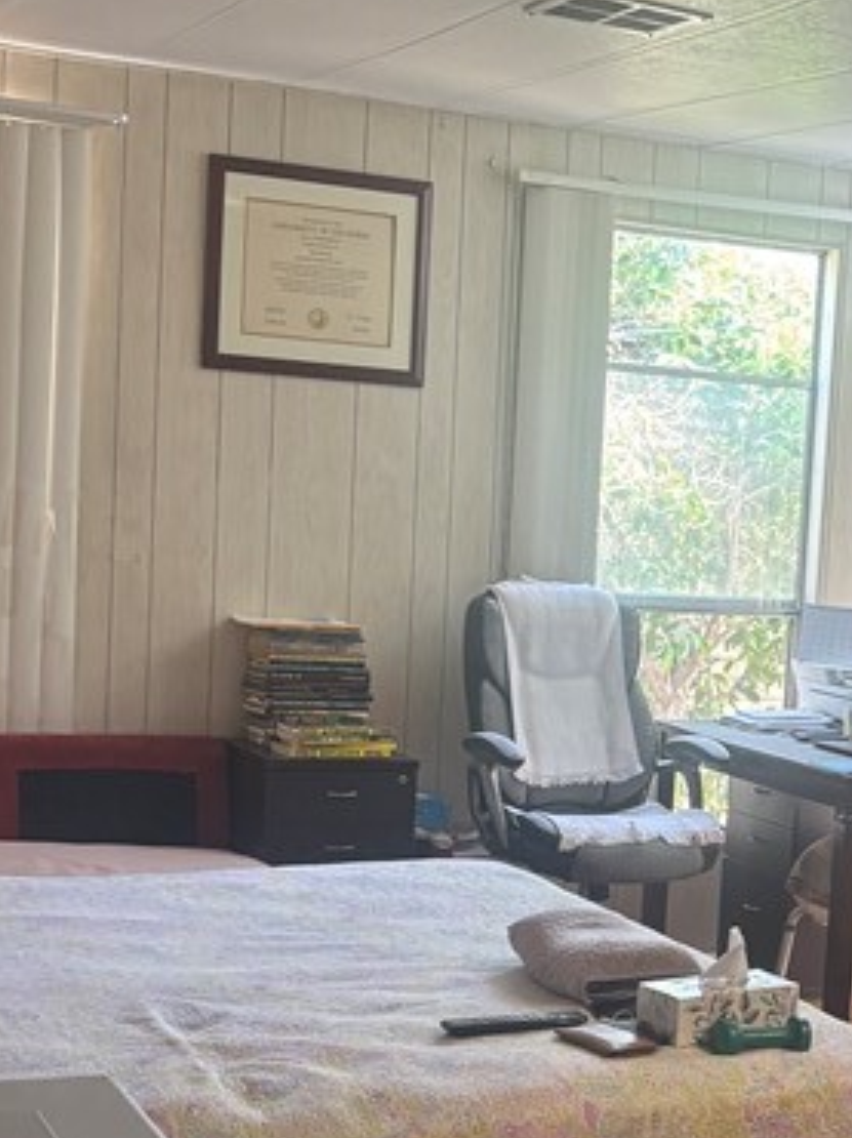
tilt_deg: -6.5
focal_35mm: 72
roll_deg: -4.6
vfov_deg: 26.9
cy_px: 741
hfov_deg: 19.8
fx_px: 2366
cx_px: 852
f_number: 1.6
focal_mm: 5.96
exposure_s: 1/60
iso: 125
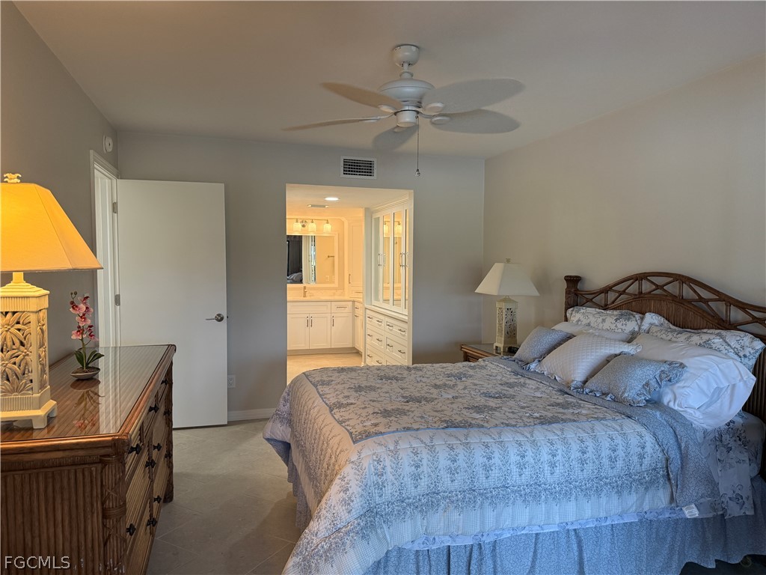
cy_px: 288
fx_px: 531
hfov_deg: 71.6
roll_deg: -0.4
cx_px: 383
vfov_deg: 56.8
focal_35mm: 24
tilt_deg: -3.7
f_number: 1.78
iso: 200
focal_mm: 6.76
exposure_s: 1/120
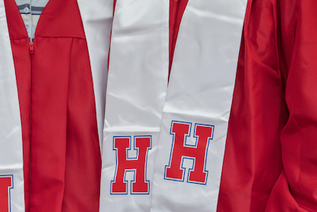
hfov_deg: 5.8
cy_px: 3
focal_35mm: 355
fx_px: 3127
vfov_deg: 3.9
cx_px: -50
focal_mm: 115
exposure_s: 1/400
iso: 6400
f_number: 5.6
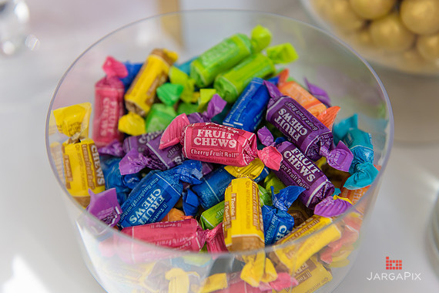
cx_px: 217
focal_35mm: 56
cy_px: 148
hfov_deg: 35.6
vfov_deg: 24.2
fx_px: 683
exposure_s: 1/1000
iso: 200
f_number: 3.2
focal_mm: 55
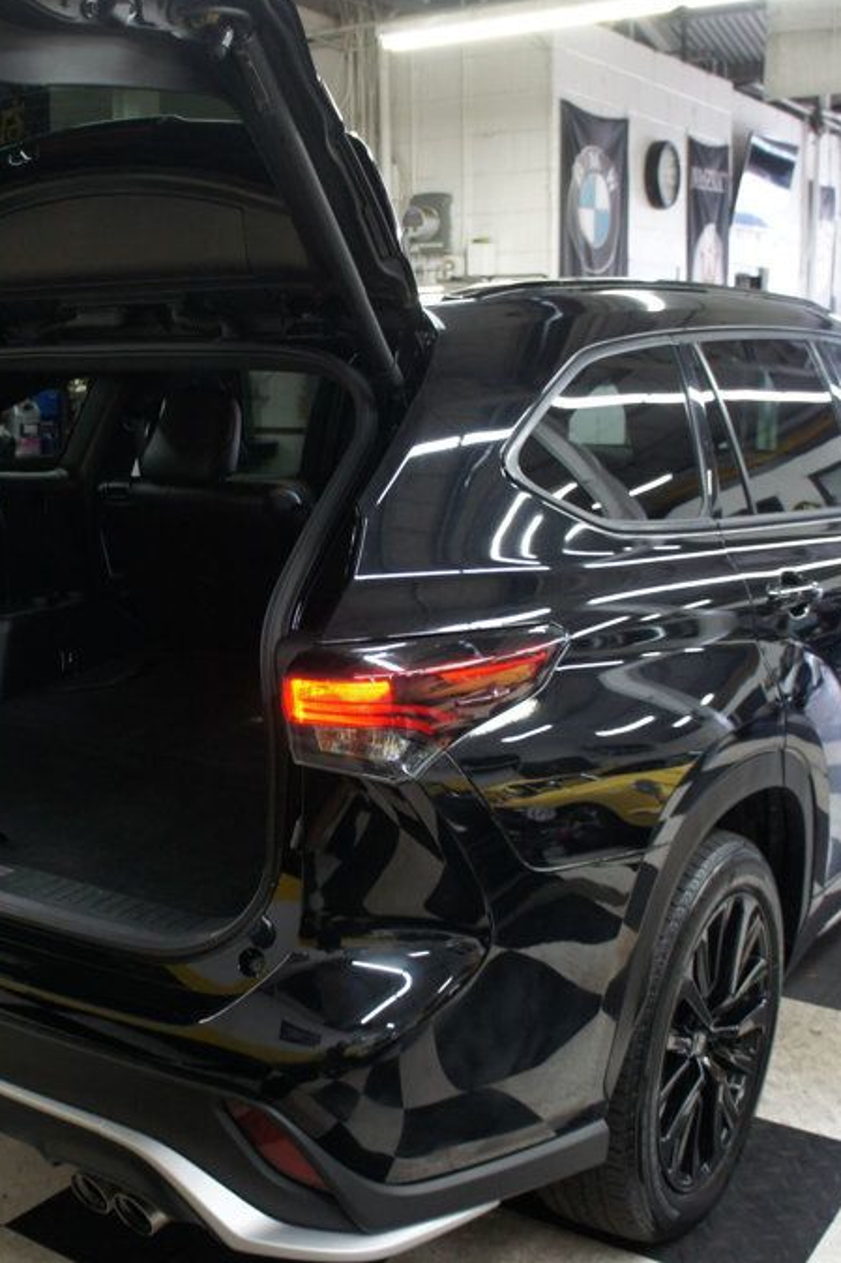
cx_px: 219
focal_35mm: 41
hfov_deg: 32.1
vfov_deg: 47.4
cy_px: 628
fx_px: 1437
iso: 500
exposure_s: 1/30
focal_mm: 18
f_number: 3.5
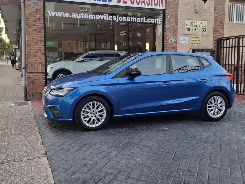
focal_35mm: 34
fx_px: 241
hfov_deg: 54.0
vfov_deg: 41.7
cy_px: 81
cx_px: 118
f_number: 1.8
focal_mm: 5.54
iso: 50
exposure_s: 1/208
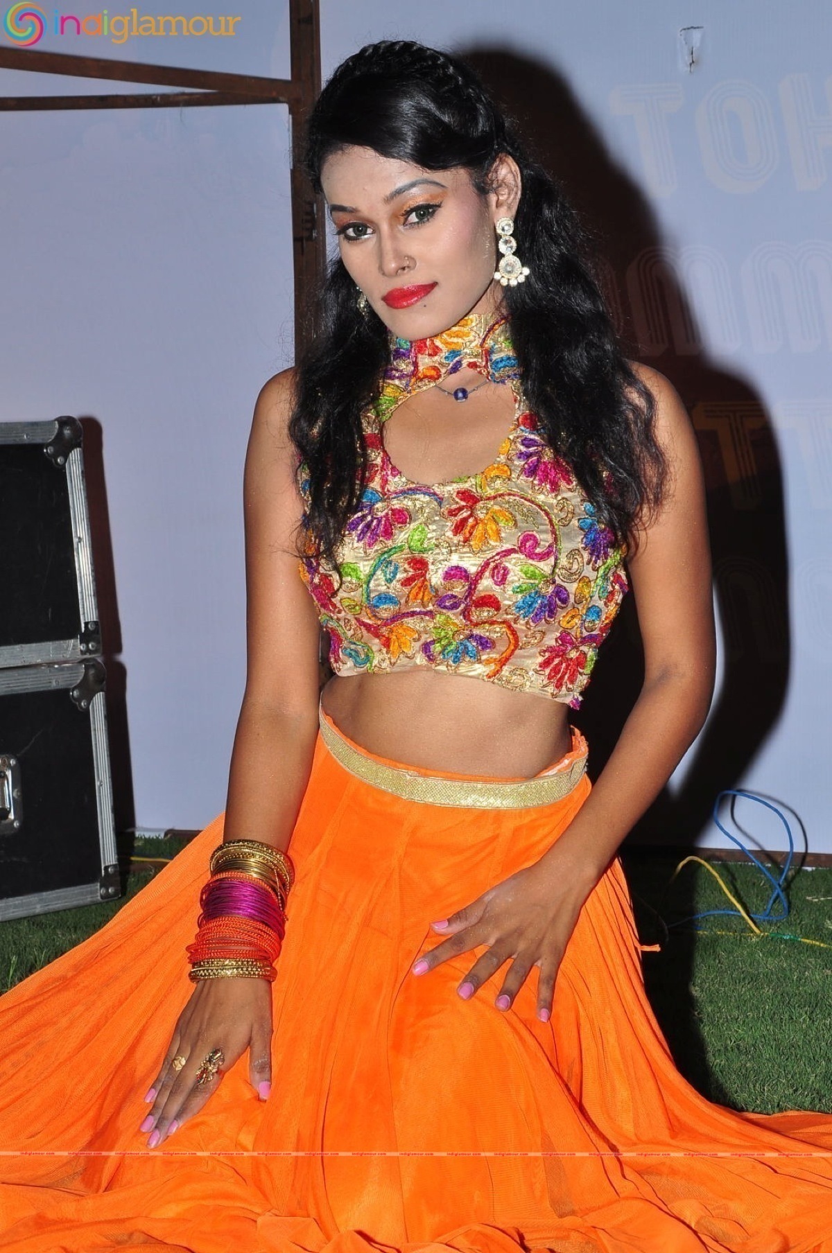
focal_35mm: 87
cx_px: 416
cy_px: 626
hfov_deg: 15.7
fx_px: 3025
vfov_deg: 23.4
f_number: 11
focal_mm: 58
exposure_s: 1/125
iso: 400
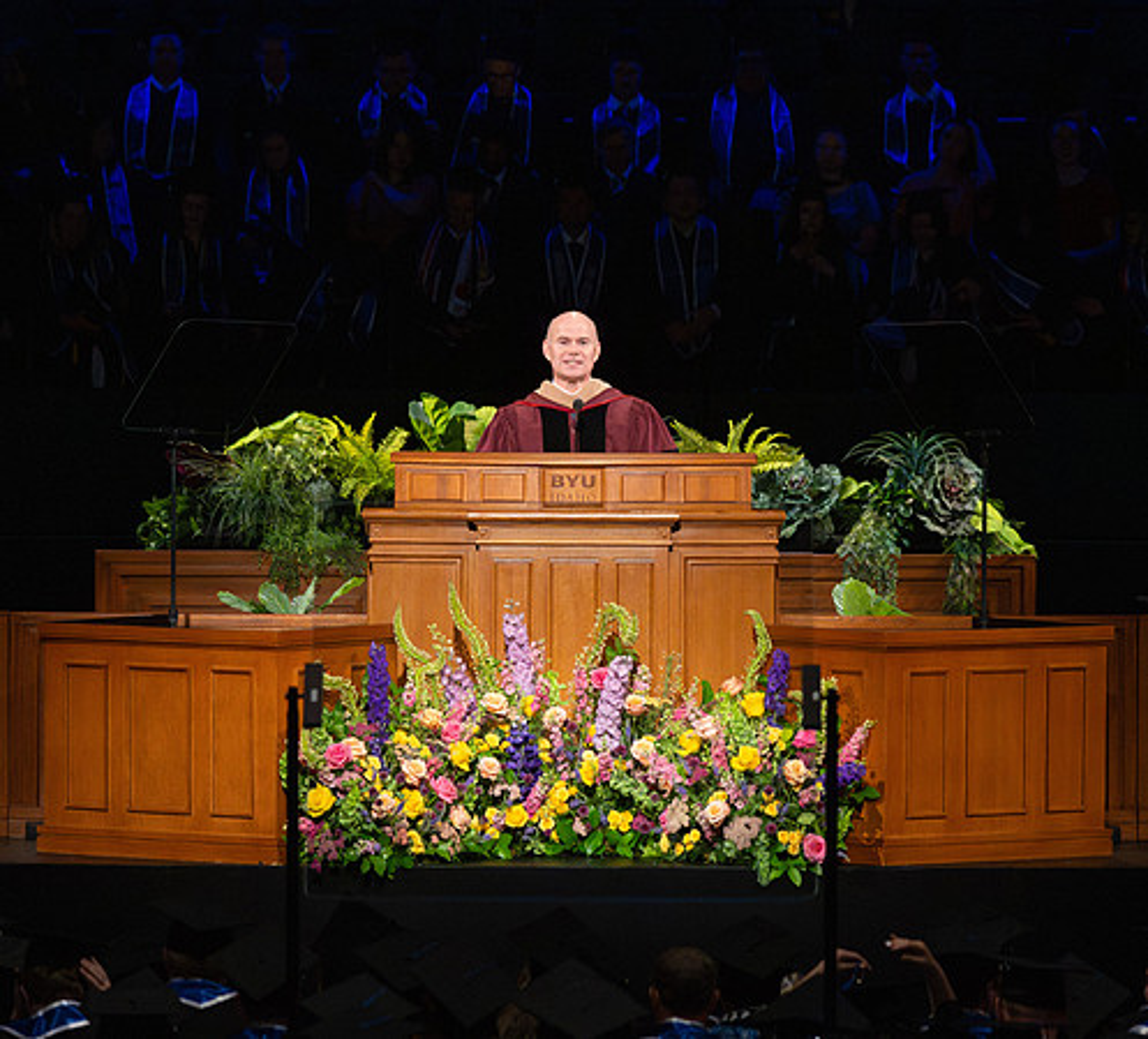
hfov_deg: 6.2
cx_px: 581
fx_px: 10587
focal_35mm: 296
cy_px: 501
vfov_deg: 5.6
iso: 6400
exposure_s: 1/320
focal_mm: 200
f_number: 5.6
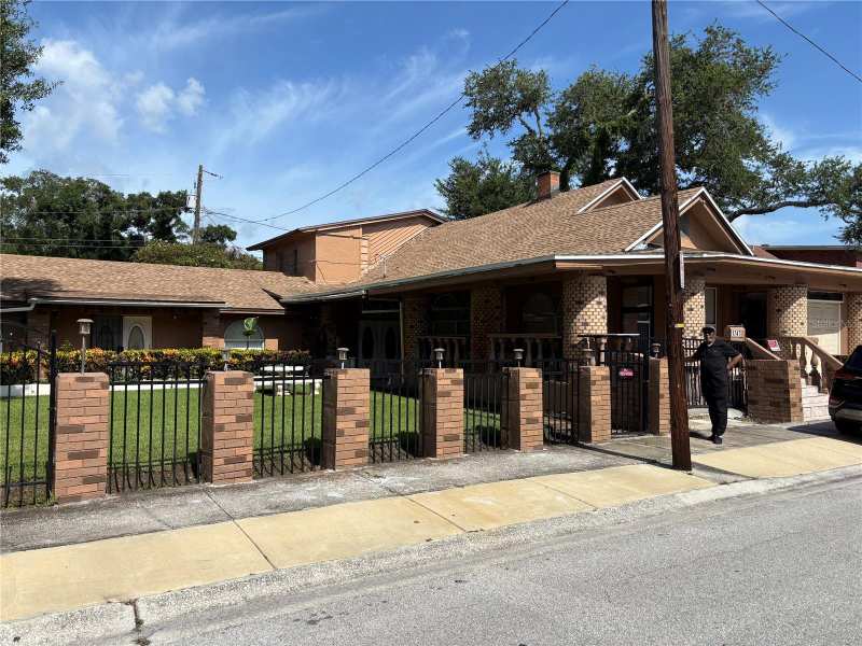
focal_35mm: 26
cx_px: 431
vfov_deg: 53.1
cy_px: 323
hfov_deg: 67.3
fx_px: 647
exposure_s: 1/4425
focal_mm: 5.96
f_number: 1.6
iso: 50
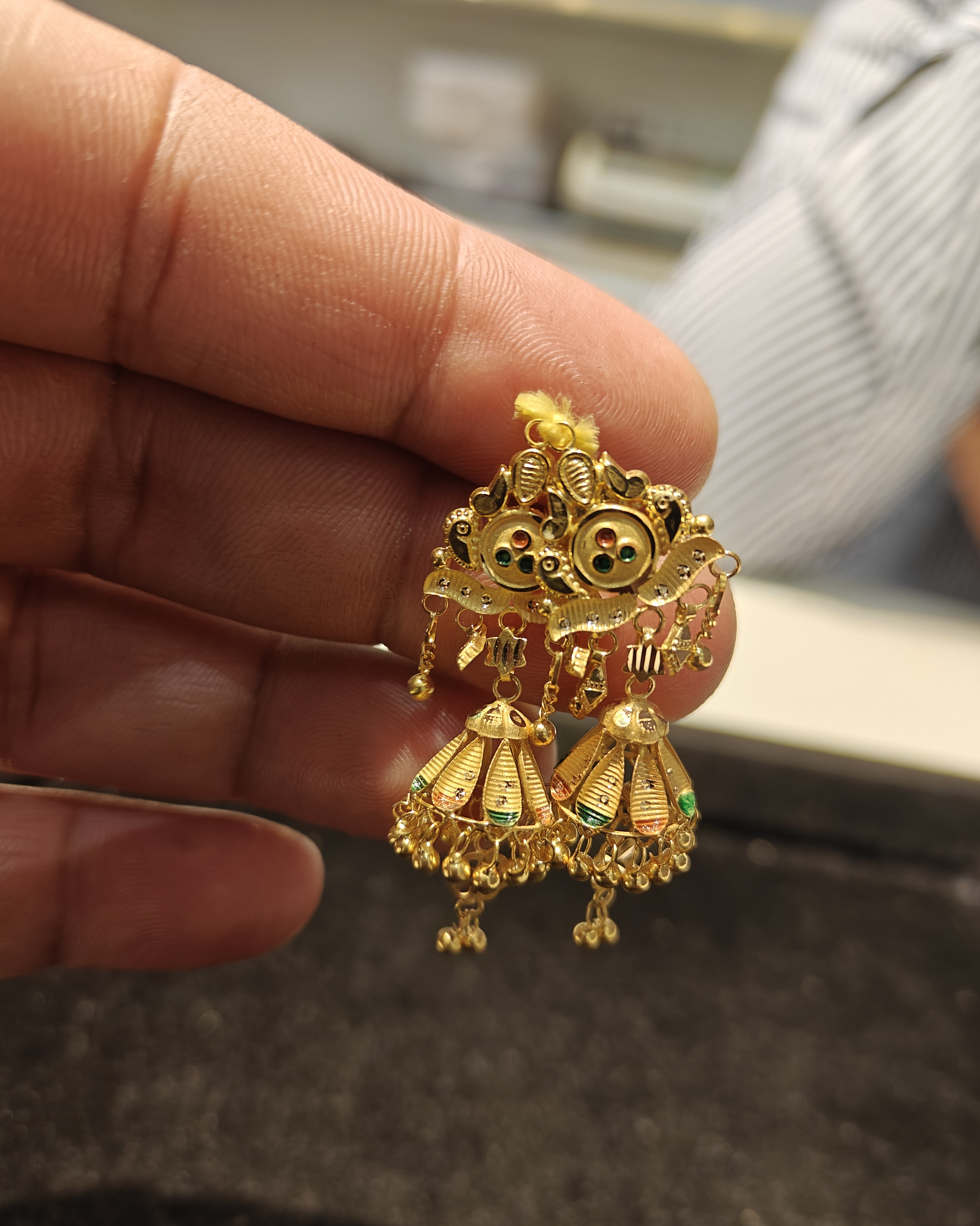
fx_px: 943
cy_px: 674
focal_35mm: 26
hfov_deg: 54.9
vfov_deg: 65.9
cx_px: 487
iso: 500
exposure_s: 1/50
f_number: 1.8
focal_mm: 5.59
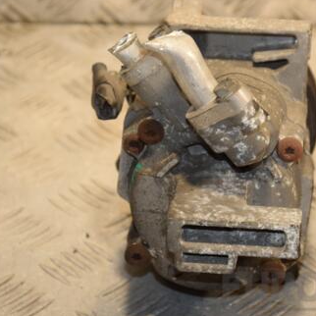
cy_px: 156
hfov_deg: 9.2
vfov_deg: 9.2
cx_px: 204
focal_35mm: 190
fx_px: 1962
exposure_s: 1/200
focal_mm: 80
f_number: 5.6
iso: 800
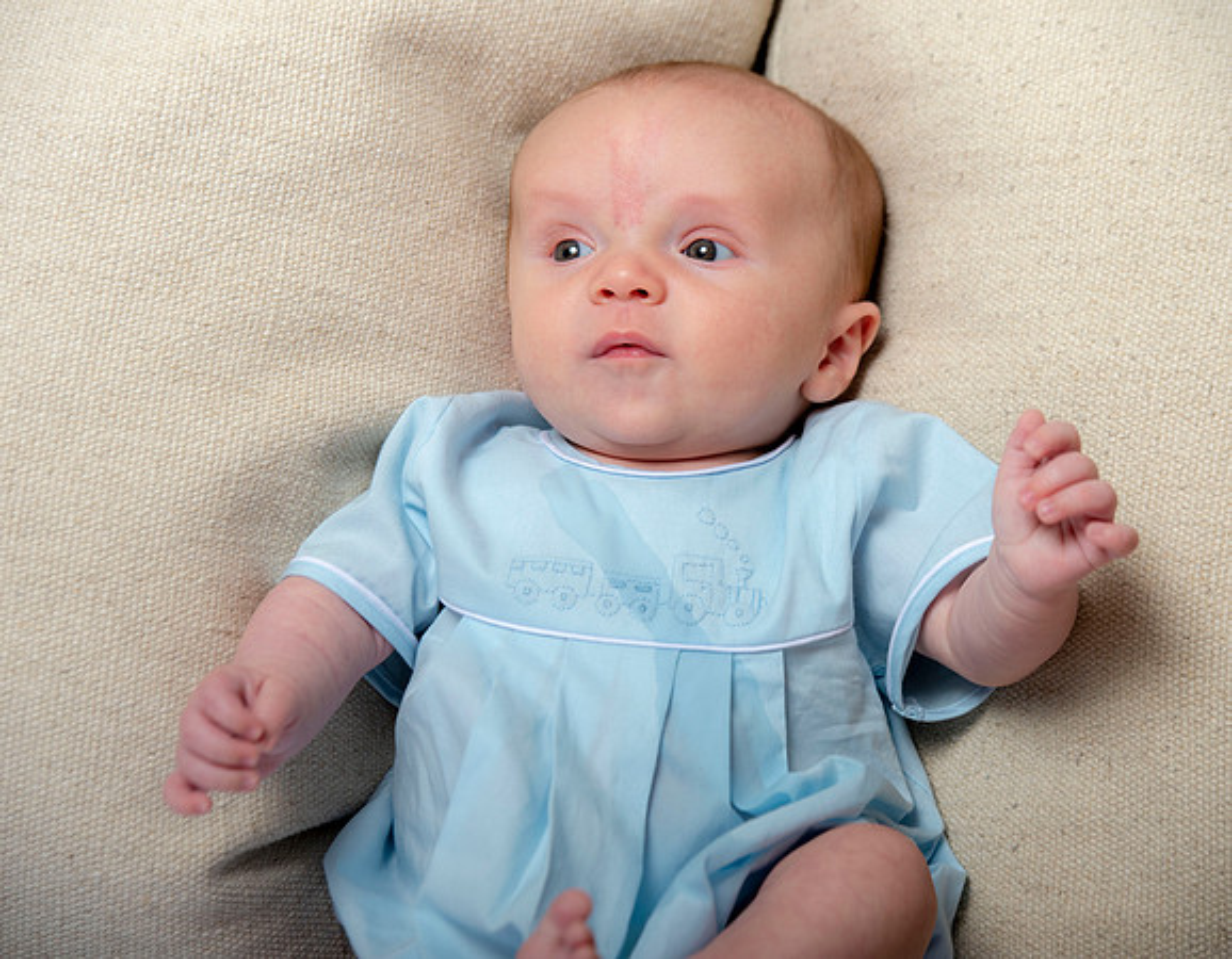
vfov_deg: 9.1
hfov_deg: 11.7
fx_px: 6035
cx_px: 617
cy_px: 477
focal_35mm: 167
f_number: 5.6
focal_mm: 150
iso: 250
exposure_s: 1/200
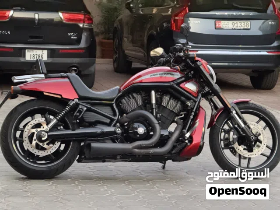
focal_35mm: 120
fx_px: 971
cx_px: 140
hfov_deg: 16.4
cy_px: 105
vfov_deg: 12.3
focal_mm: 15.66
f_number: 2.8
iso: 2000
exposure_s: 1/30
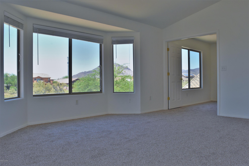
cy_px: 83
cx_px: 124
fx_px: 187
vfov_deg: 47.9
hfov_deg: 67.4
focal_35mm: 27
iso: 1000
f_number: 13
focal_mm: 18
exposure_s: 1/200
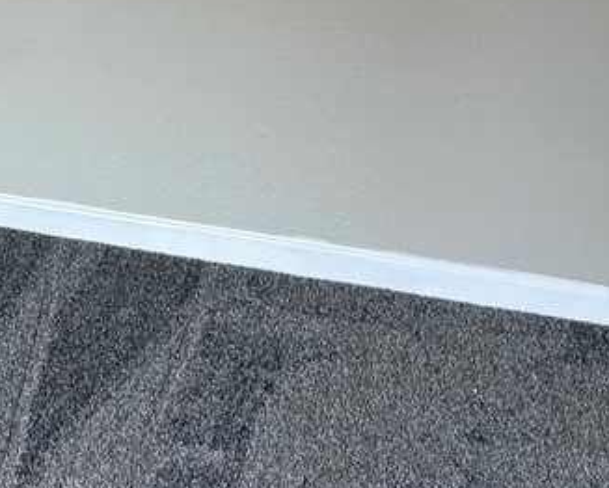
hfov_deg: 13.1
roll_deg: -2.3
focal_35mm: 124
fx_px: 2236
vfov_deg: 12.1
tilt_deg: -7.4
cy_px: -160
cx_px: -663
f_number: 1.6
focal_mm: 5.96
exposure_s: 1/60
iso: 80
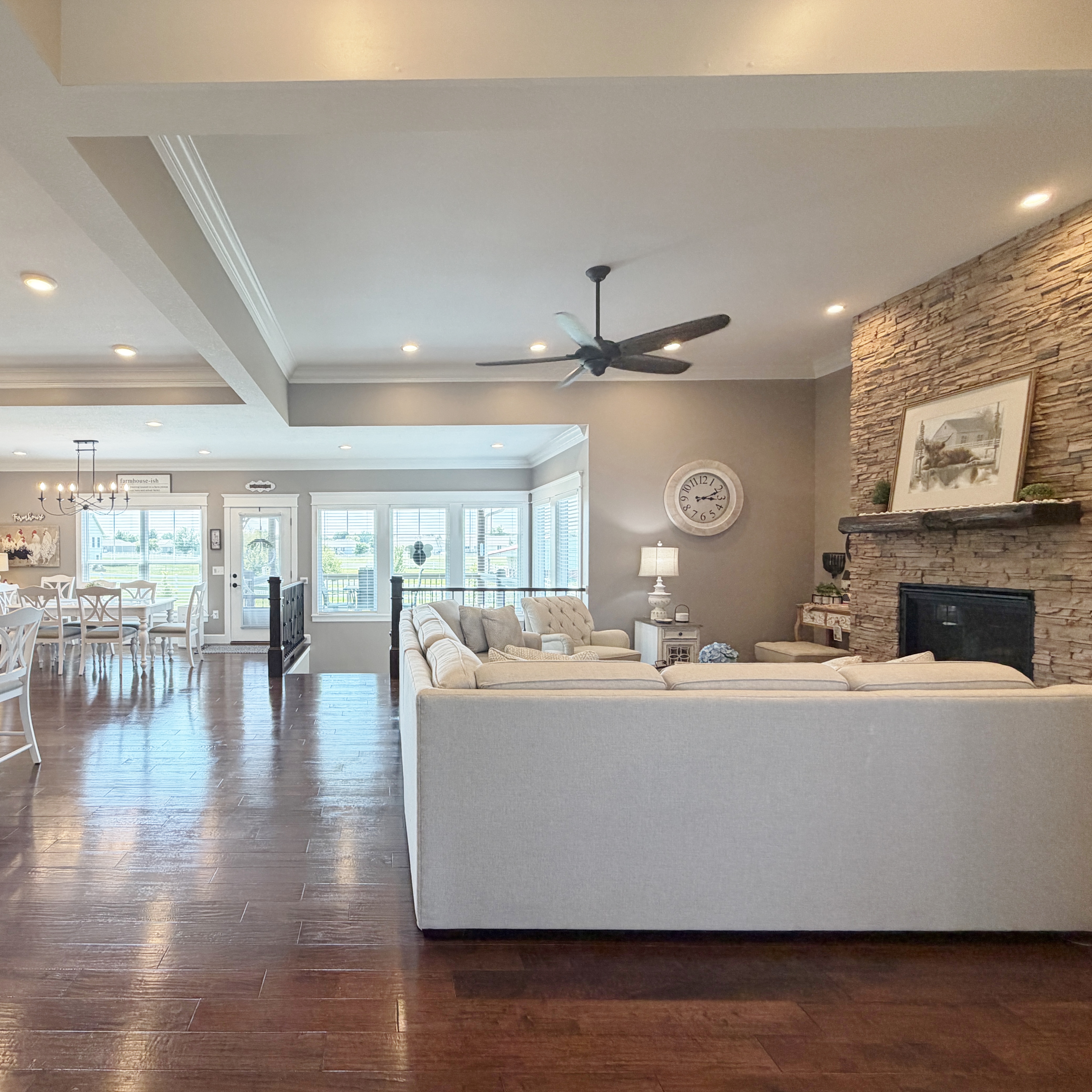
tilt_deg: -1.2
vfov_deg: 83.9
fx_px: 607
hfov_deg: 81.6
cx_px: 379
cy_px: 561
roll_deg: +0.8
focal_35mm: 17
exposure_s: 1/120
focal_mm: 2.22
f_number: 2.2
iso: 160
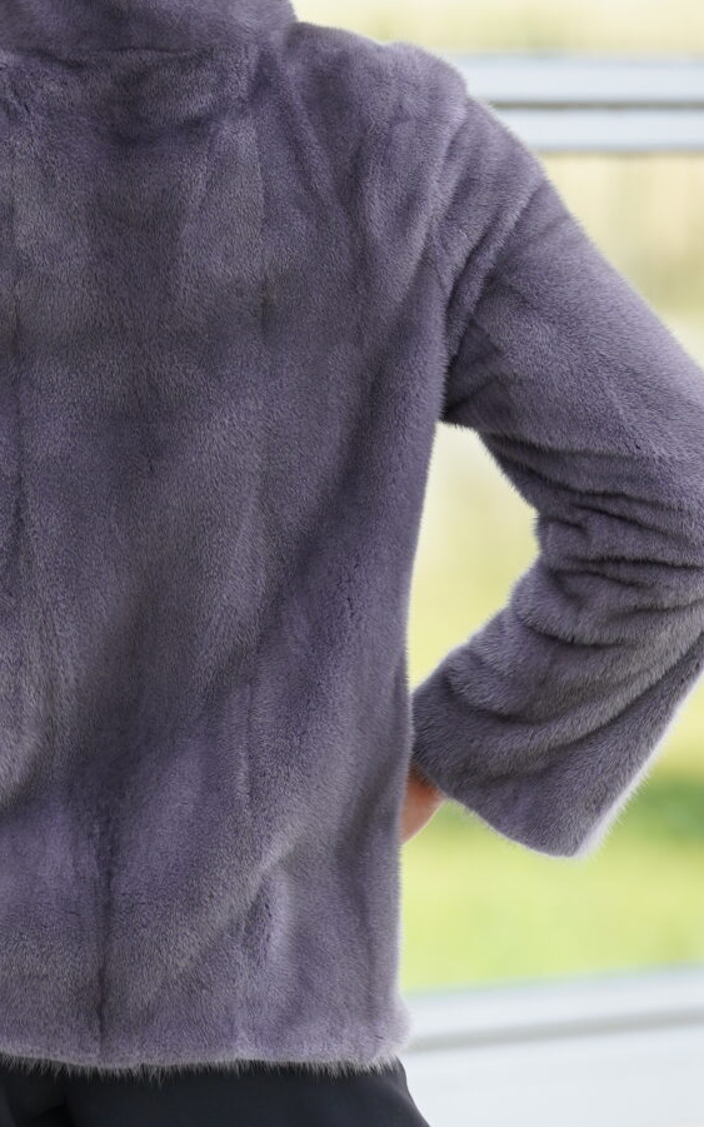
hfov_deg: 2.9
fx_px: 13694
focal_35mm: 446
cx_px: -106
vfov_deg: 4.7
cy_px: 1026
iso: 200
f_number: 2.8
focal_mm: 154
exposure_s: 1/250
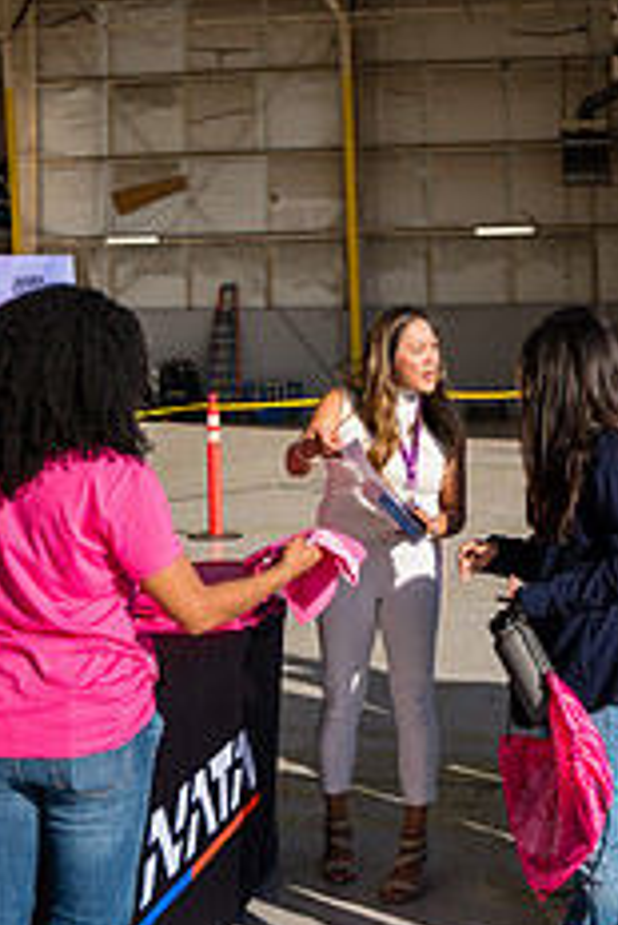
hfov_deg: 22.6
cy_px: 347
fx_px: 1543
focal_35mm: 60
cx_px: 387
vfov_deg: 33.2
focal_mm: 31
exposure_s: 1/1600
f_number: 3.2
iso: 100
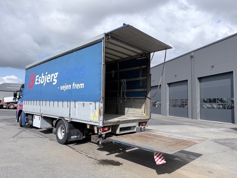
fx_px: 164
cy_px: 89
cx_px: 118
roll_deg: -3.5
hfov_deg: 71.6
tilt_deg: +9.8
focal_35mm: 24
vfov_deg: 56.8
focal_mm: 6.76
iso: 80
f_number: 1.78
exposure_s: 1/5714
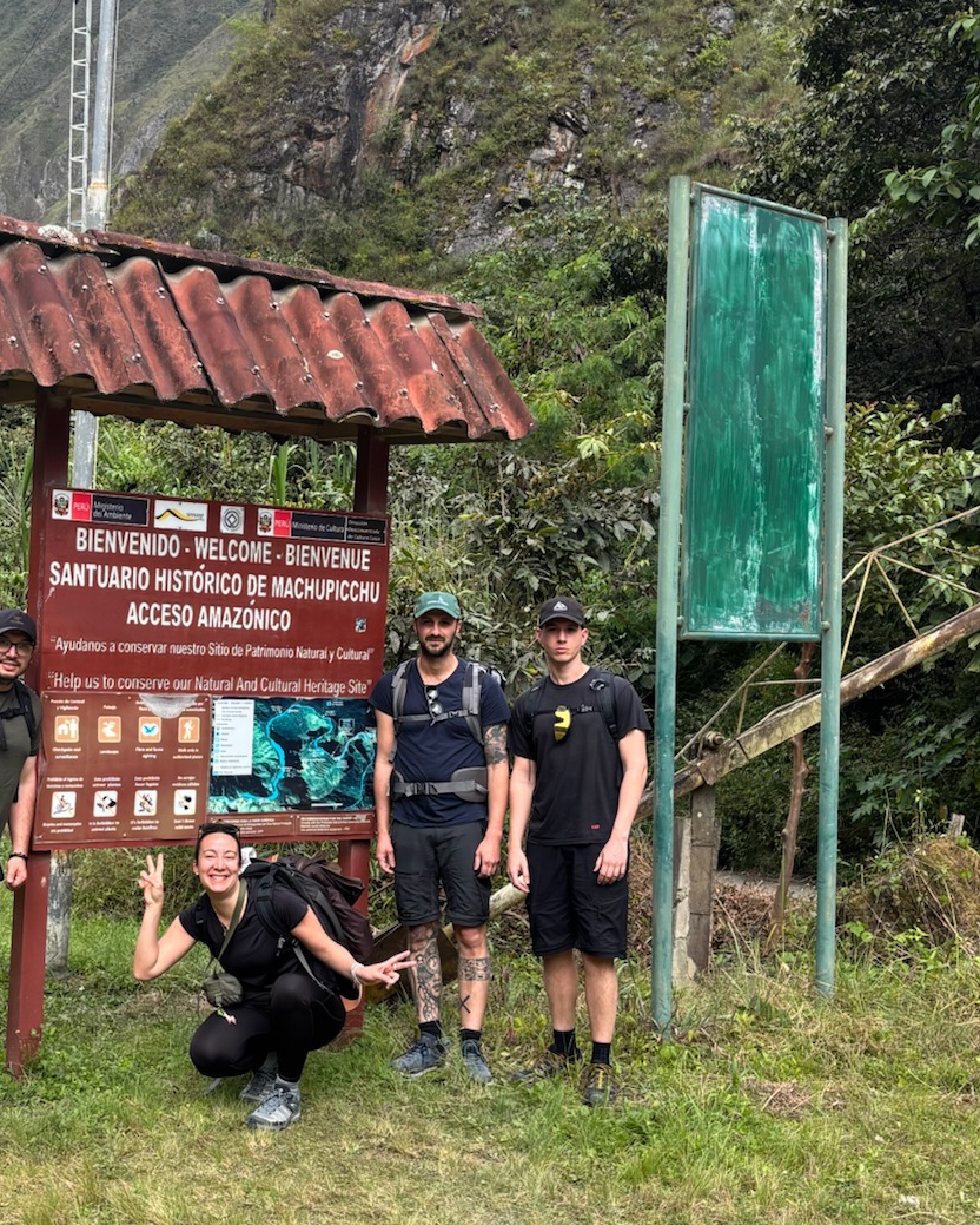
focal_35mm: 50
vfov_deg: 37.3
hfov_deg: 29.9
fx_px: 1812
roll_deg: -2.9
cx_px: 276
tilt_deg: -0.3
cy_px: 659
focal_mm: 5.96
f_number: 1.6
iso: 50
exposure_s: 1/559
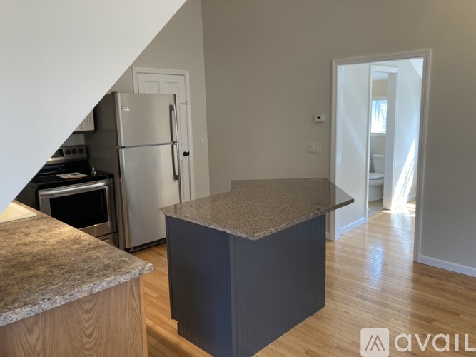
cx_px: 238
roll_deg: +0.8
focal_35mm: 28
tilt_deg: -8.5
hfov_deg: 63.5
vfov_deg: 49.7
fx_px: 385
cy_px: 178
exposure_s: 1/60
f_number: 1.8
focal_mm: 3.99
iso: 64
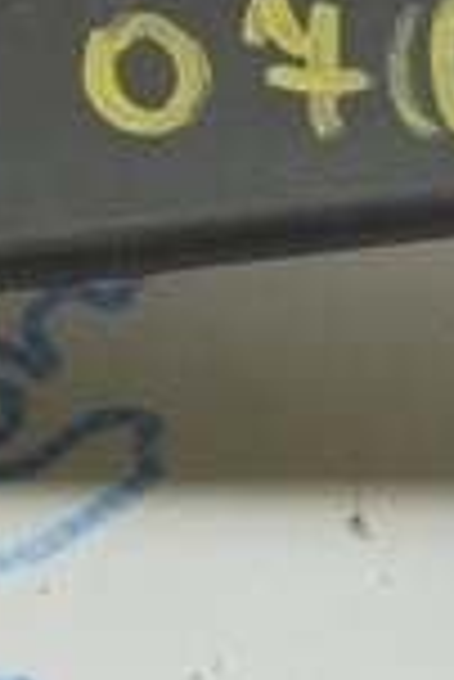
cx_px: 216
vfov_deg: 7.4
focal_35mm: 274
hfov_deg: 5.0
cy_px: -142
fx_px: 5178
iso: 400
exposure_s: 1/60
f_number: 4
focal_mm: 27
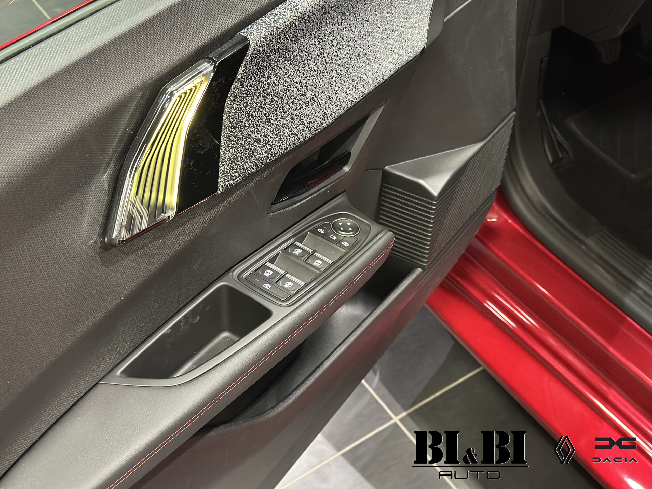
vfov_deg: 30.3
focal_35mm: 48
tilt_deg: -45.9
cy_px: 244
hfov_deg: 39.7
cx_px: 326
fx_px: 904
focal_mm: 6.86
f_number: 1.78
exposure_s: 1/33
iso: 640
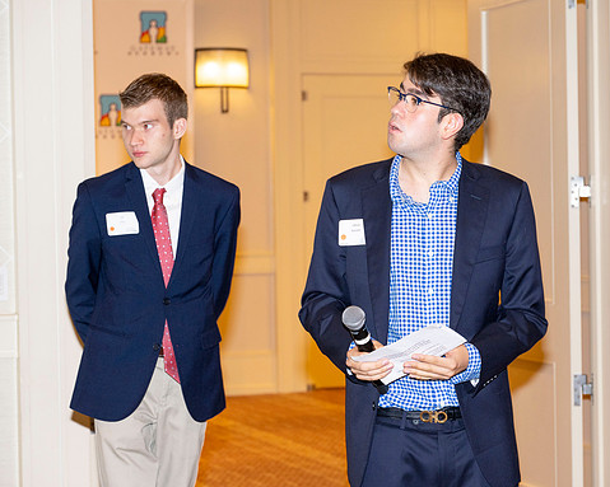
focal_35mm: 100
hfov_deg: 19.2
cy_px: 245
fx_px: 1805
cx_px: 339
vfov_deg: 15.4
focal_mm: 88
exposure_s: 1/100
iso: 1000
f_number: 5.6
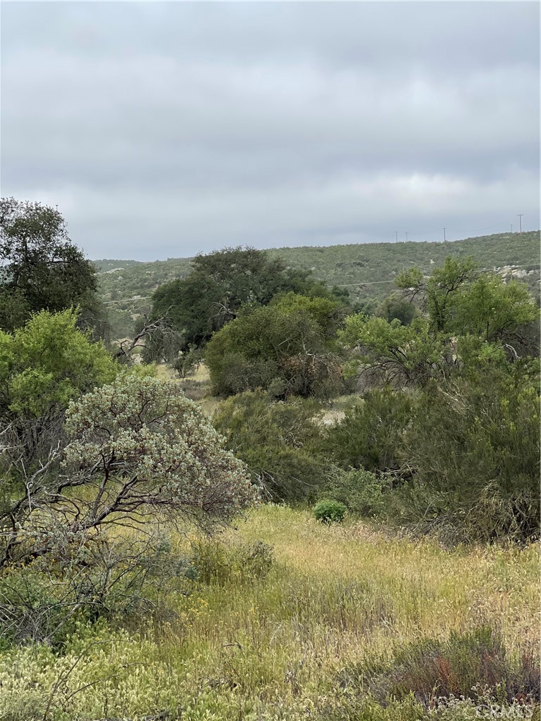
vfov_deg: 30.3
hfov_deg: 22.9
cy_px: 360
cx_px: 270
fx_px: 1334
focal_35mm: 64
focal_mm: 7.5
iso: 20
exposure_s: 1/867
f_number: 2.2
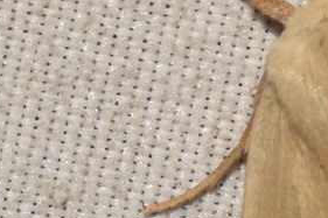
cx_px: 376
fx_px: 6538
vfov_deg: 1.9
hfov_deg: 2.9
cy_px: 260
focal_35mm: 718
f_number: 14
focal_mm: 140
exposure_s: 1/160
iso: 200
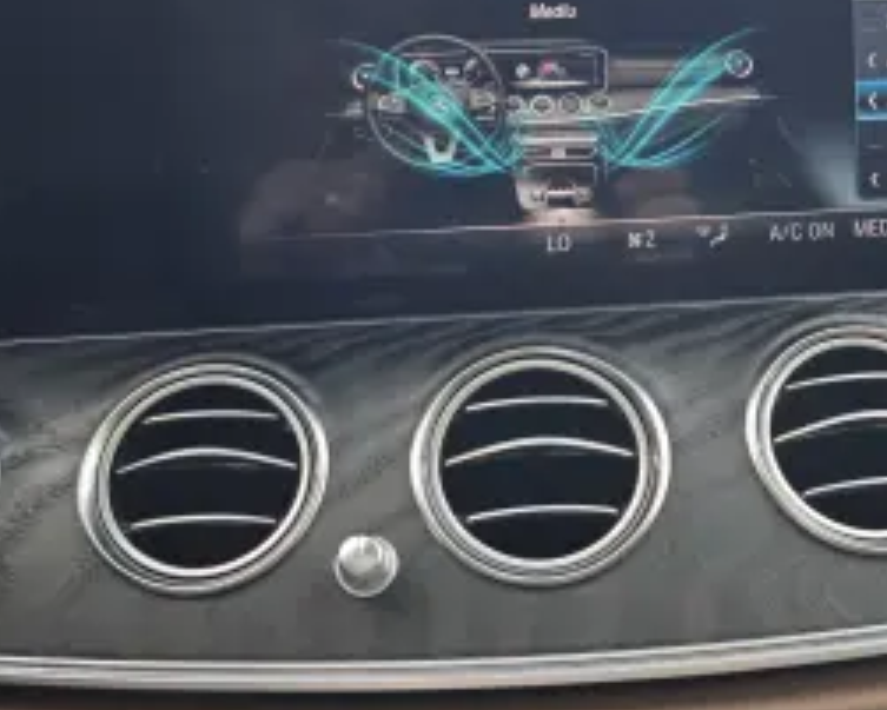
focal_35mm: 49
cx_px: 622
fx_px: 1287
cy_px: 297
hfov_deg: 37.4
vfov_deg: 30.8
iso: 64
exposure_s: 1/100
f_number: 1.4
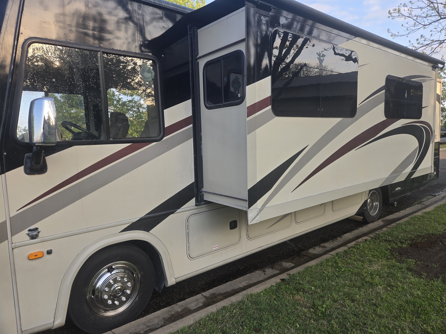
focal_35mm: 23
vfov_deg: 58.9
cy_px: 167
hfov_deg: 73.9
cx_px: 223
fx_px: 296
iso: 25
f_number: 1.8
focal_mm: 5.4
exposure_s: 1/224
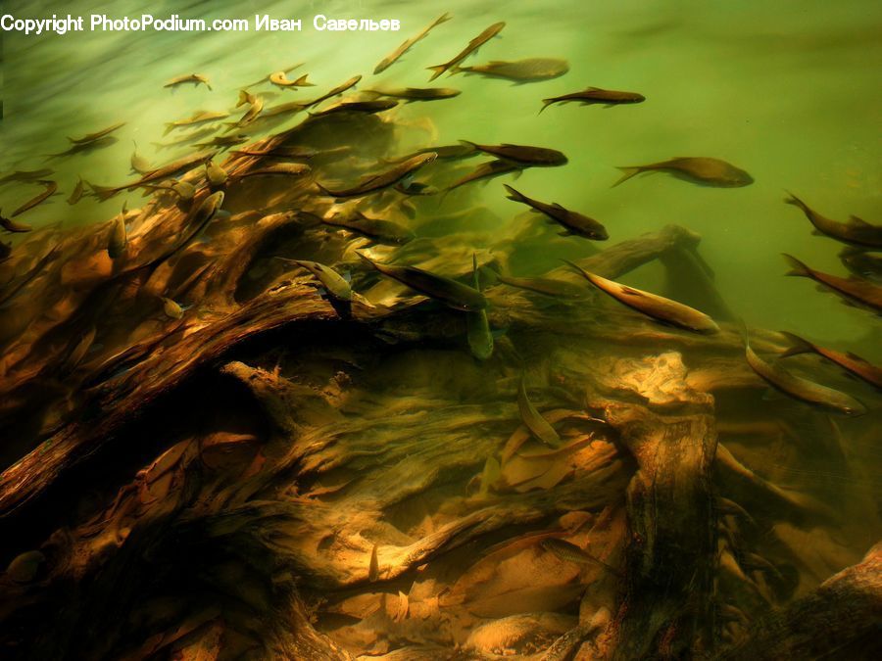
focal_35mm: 36
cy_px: 330
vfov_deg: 39.7
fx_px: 917
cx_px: 441
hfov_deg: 51.4
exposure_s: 1/60
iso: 80
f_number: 2.9
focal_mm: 5.9
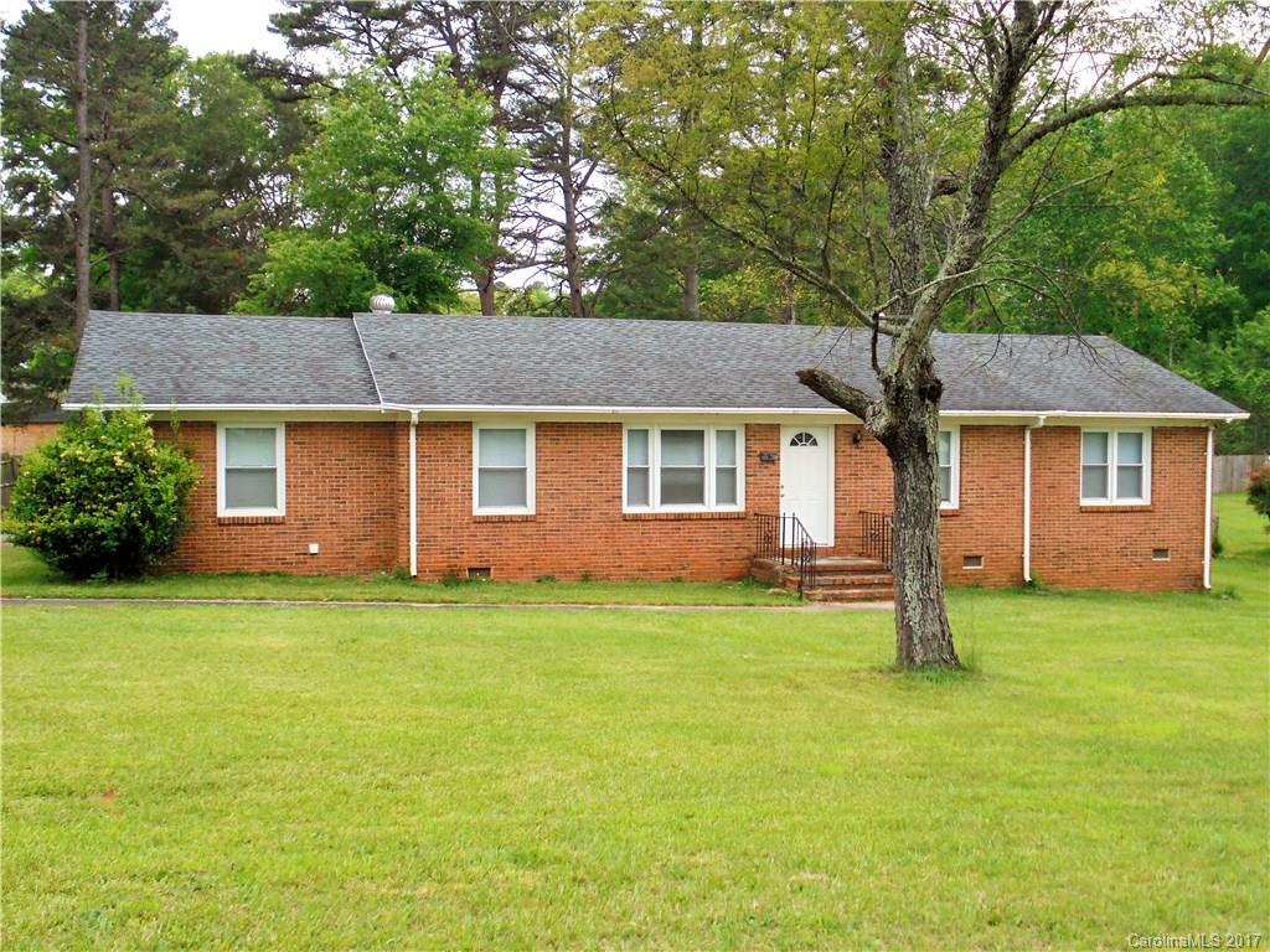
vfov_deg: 37.7
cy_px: 476
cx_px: 635
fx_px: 1394
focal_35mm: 38
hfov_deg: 49.0
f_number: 4.2
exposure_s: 1/250
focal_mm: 6.9
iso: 100
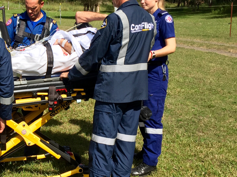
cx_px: 13
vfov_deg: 24.4
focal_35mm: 60
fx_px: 411
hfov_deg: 30.4
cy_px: 83
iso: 32
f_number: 2.2
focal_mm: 4.15
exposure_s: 1/1647
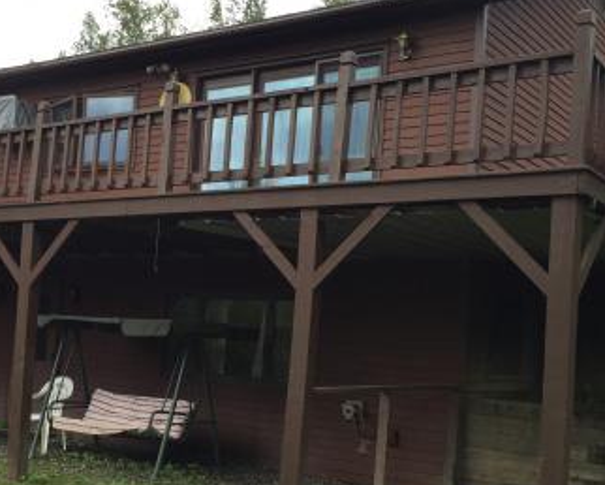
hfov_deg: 35.9
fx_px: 914
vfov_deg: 29.6
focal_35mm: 51
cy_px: 312
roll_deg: -4.6
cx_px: 162
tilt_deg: +1.1
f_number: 2.2
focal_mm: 4.15
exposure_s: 1/380
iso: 32
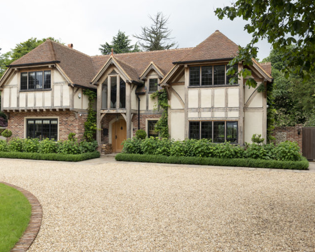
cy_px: 126
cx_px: 146
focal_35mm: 33
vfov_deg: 44.6
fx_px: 308
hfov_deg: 54.1
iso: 100
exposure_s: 1/60
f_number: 5.6
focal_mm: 29
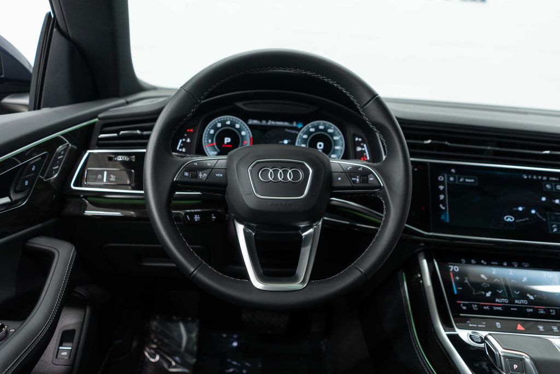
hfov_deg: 65.5
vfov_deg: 46.4
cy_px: 187
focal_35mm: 28
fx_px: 436
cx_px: 280
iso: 640
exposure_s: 1/50
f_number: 3.2
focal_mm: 28
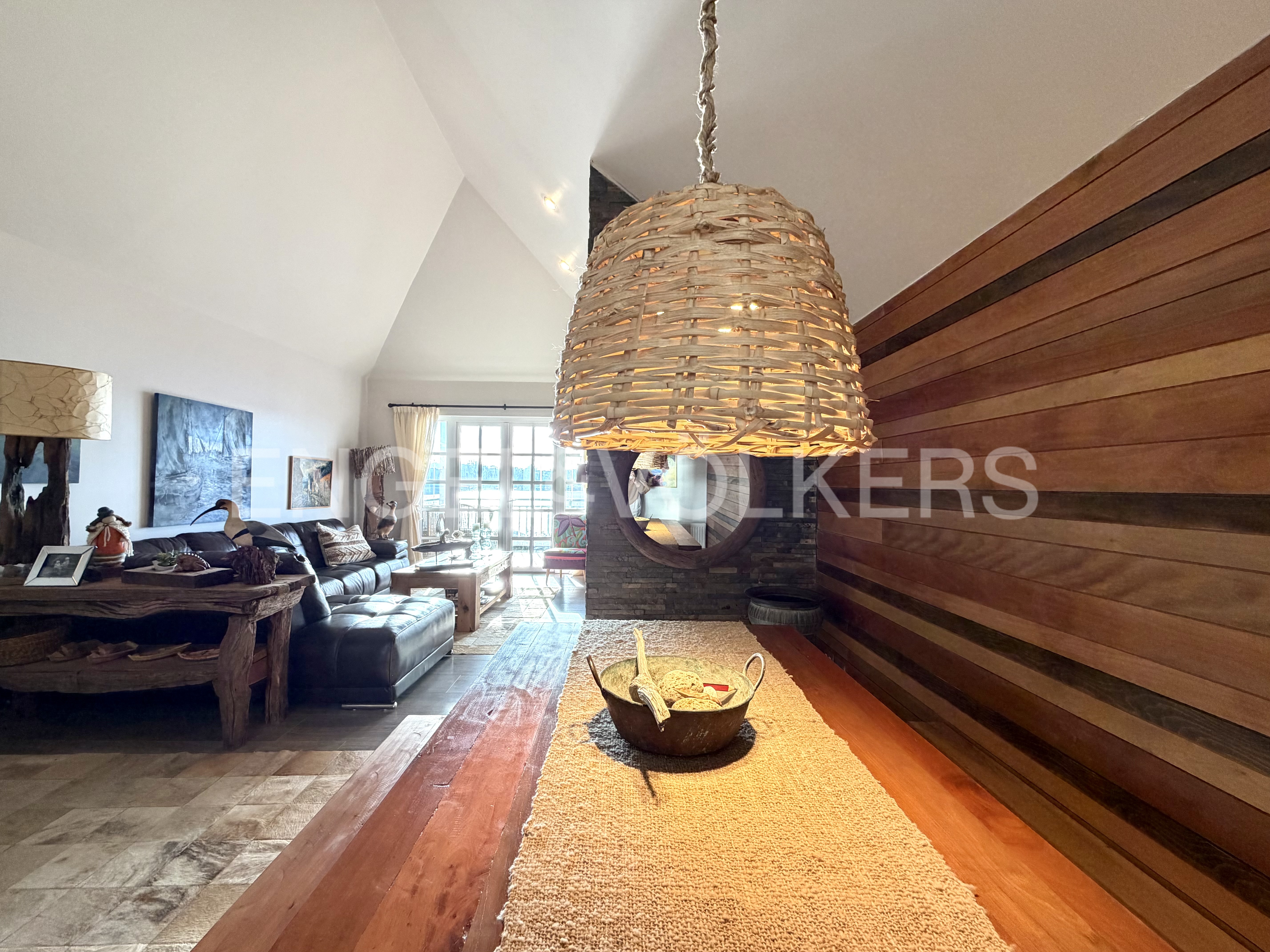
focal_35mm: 14
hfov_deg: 102.1
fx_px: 514
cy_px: 476
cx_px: 635
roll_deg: -0.4
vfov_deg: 85.7
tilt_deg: +0.3
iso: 250
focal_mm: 2.22
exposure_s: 1/100
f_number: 2.2
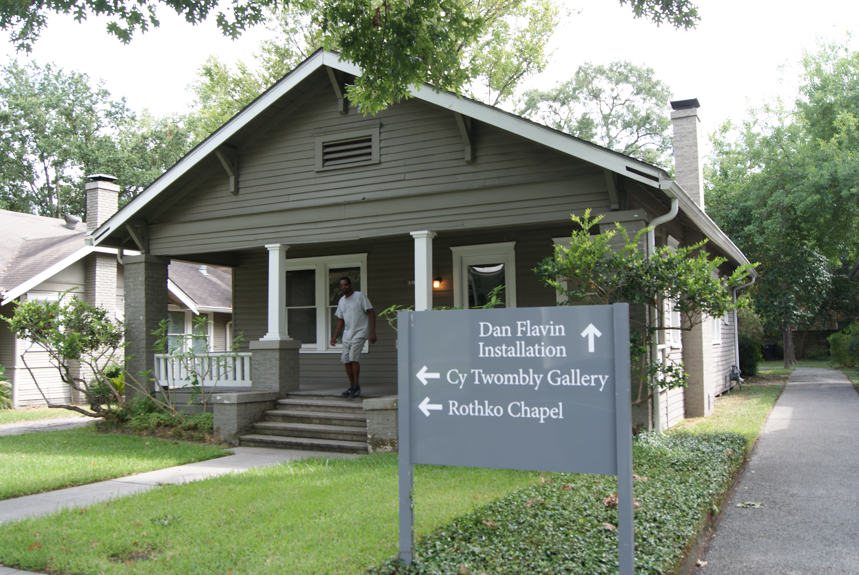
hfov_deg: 61.9
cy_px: 288
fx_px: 717
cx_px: 430
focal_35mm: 30
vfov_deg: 43.7
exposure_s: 1/50
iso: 100
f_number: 5.6
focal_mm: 20
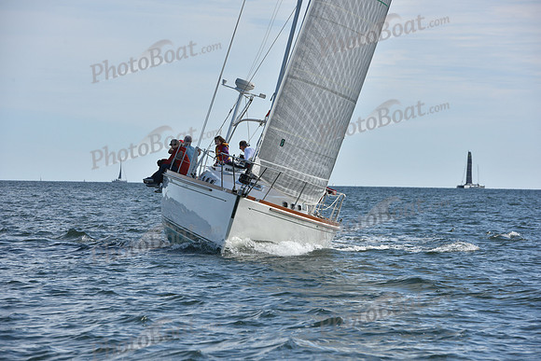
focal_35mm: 190
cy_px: 180
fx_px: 2856
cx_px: 270
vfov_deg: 7.2
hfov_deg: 10.8
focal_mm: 190
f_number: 10
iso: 320
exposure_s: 1/1000
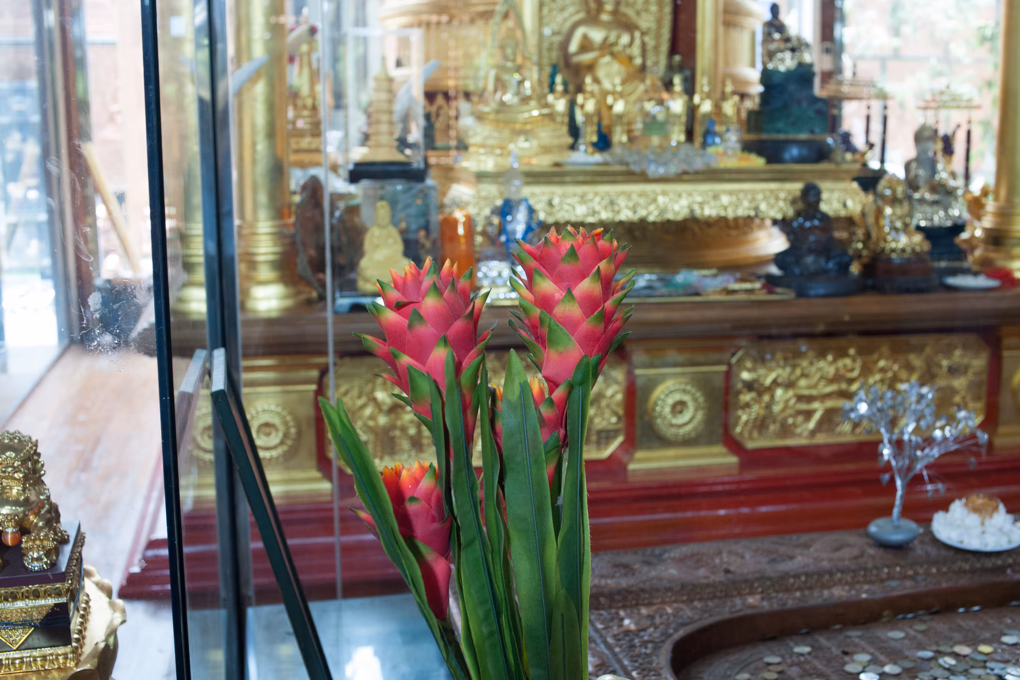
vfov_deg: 32.6
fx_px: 1162
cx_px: 518
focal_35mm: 41
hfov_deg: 47.4
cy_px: 335
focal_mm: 40
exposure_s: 1/160
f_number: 5.6
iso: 2000
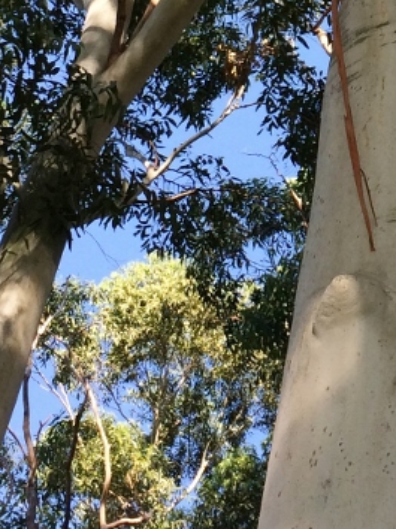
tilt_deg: +61.7
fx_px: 1604
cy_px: -46
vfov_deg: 18.1
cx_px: 427
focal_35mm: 105
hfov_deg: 13.8
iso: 32
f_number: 2.2
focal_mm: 4.15
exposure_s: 1/456
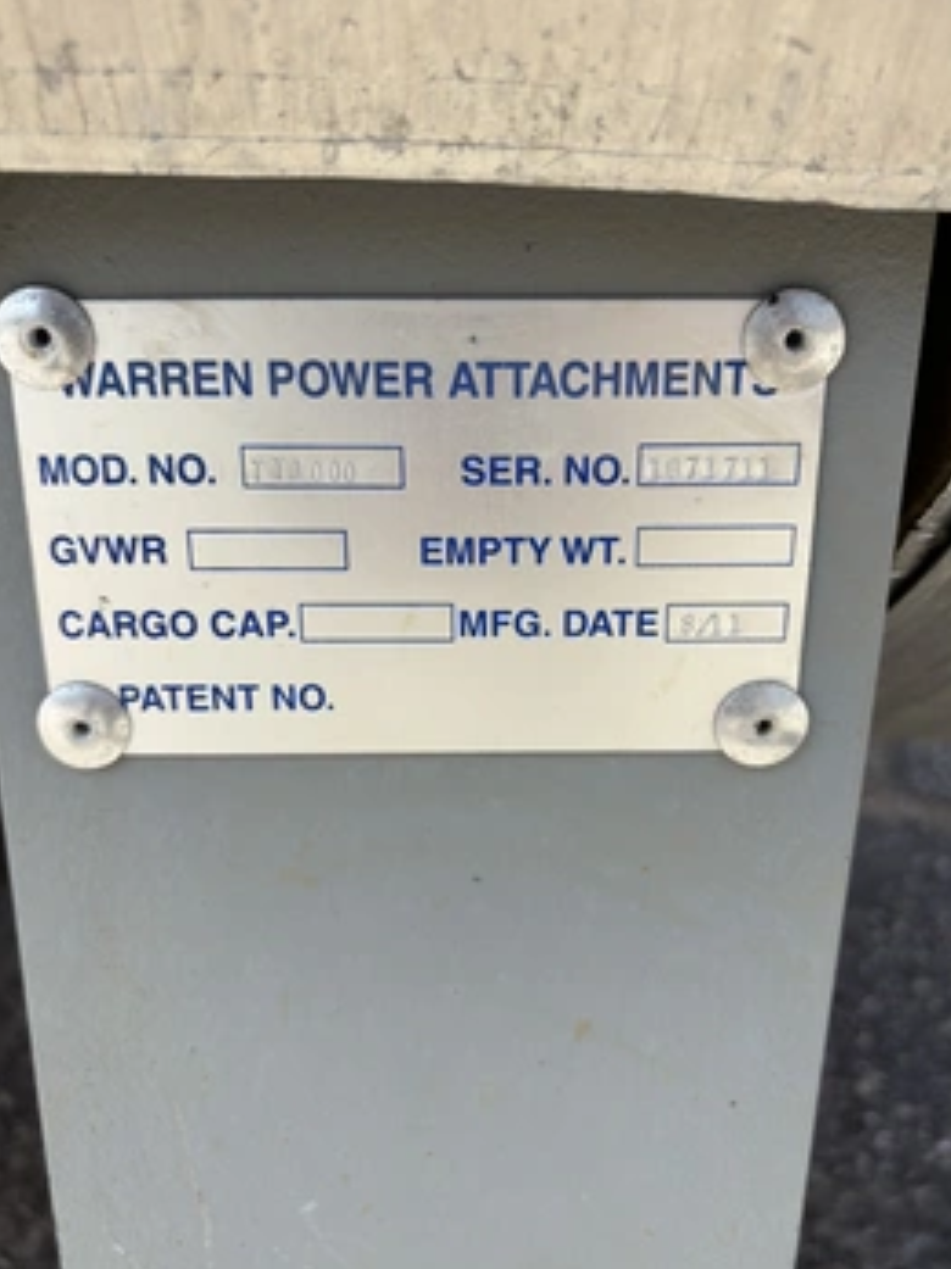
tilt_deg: -17.2
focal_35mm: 30
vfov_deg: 60.0
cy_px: 603
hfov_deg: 46.8
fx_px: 1100
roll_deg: -3.8
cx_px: 486
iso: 50
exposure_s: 1/1233
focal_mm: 5.96
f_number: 1.6
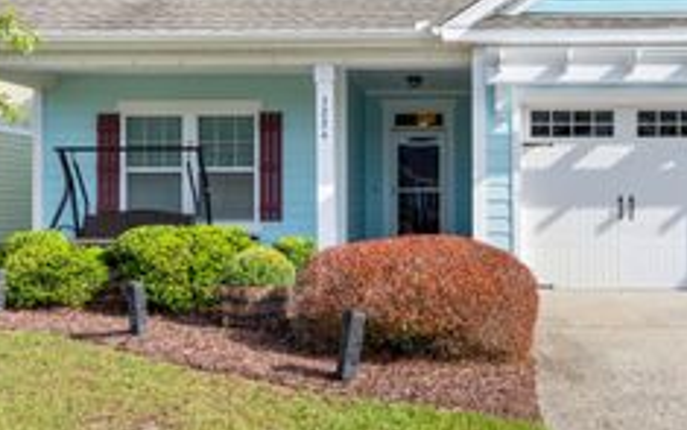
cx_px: 465
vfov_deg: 32.8
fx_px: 730
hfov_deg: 49.4
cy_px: 197
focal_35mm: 39
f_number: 6.3
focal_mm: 12
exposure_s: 1/160
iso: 100
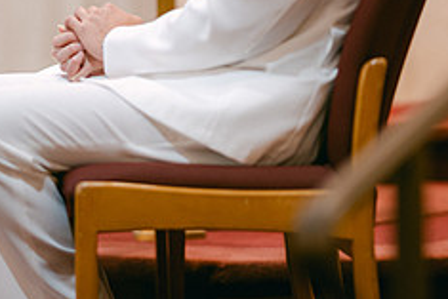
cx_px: 160
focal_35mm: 259
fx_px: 3225
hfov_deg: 7.9
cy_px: 37
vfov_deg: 5.3
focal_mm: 105
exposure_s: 1/125
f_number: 1.4
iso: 320
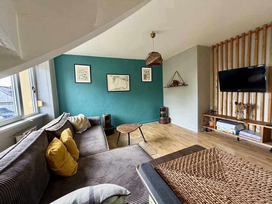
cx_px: 136
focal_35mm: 14
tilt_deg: -4.3
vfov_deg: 85.7
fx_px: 110
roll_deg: +3.7
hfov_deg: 102.1
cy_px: 102
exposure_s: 1/121
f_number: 2.2
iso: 200
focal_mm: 2.22
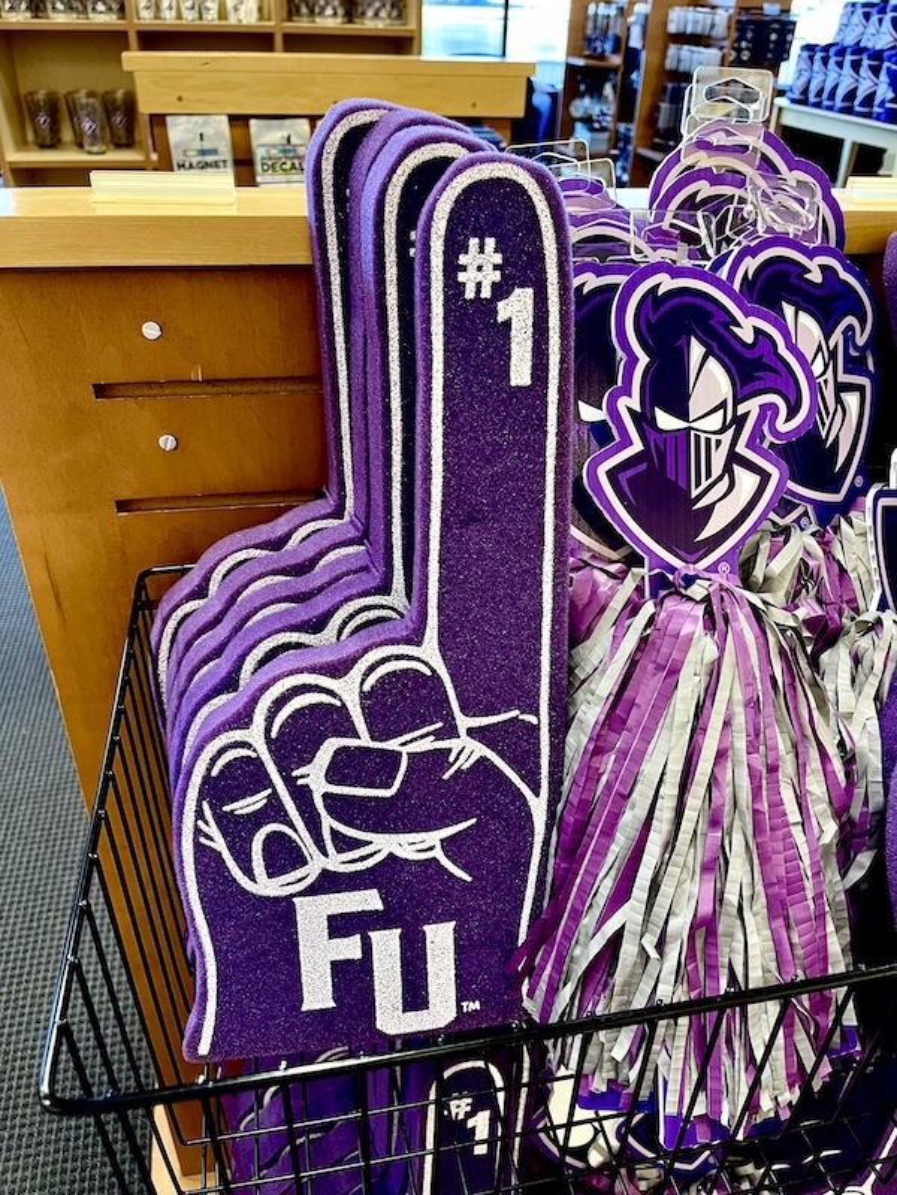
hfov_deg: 54.9
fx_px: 864
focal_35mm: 25
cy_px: 598
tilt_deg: -33.2
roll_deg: -1.9
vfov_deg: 69.4
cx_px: 448
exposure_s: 1/60
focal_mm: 5.1
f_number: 1.6
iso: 125
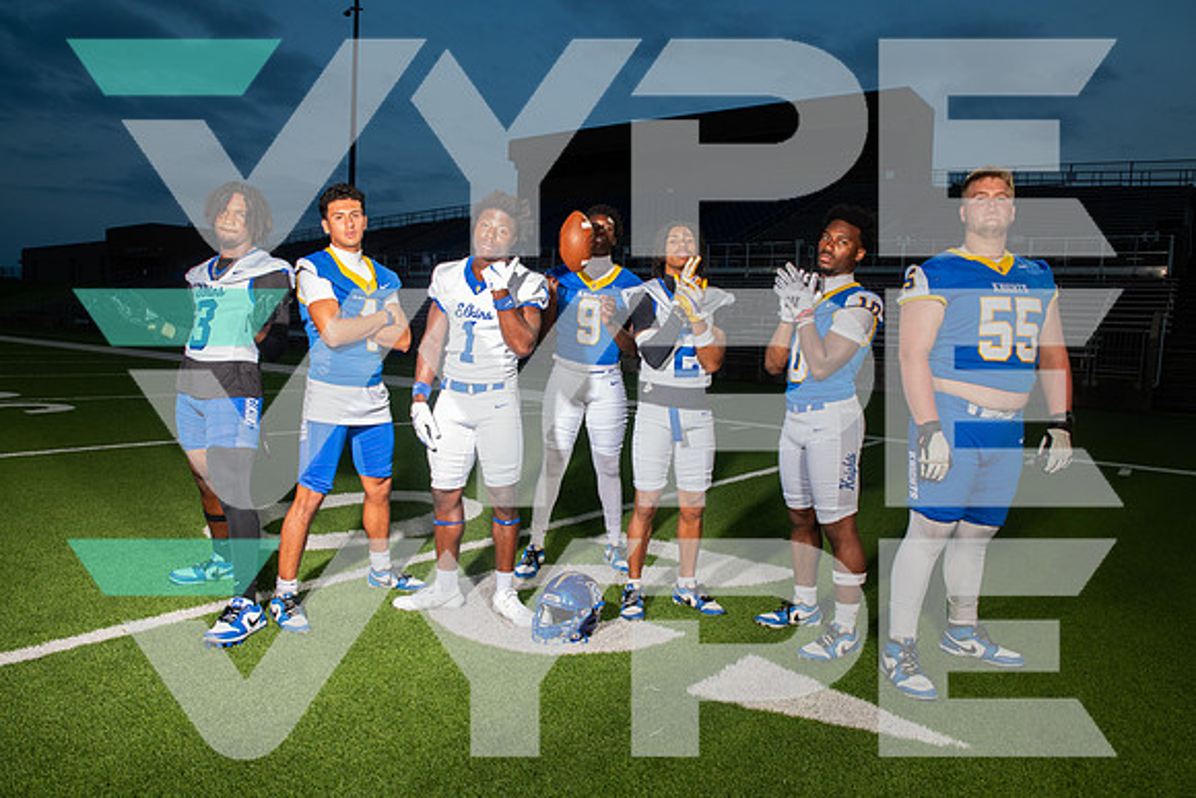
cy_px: 399
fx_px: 797
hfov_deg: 73.7
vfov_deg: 53.2
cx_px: 598
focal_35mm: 24
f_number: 7.1
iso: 800
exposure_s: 1/320
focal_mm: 24
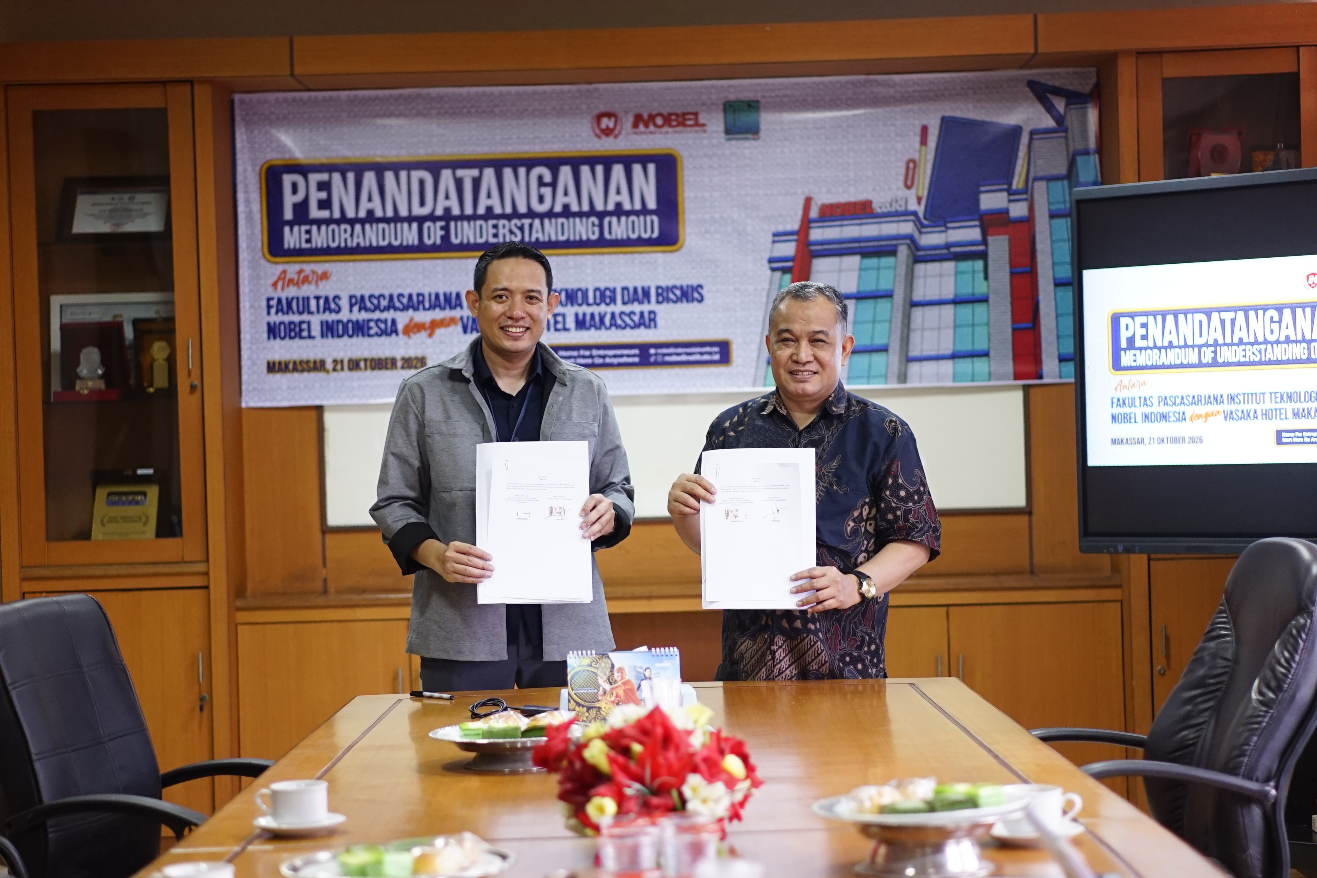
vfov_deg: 18.2
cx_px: 658
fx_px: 2744
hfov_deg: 27.0
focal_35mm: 75
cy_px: 439
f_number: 1.8
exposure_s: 1/80
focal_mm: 50
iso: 1000
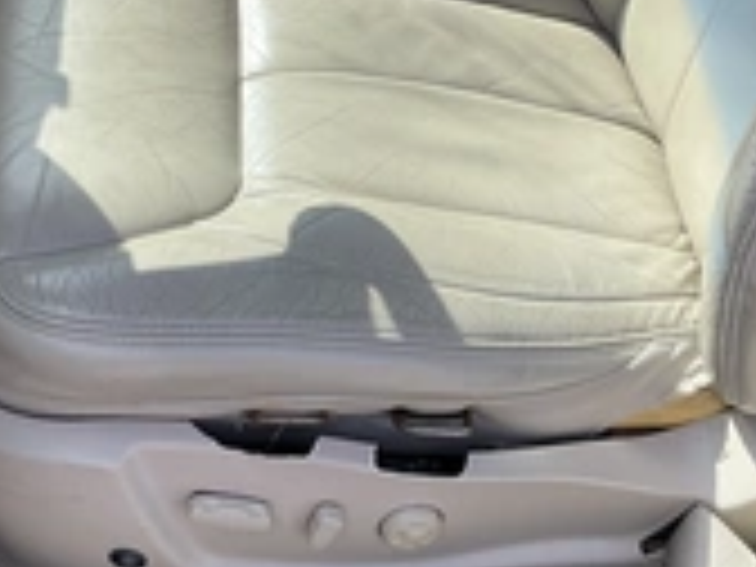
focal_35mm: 69
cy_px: -14
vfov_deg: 20.6
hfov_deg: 28.1
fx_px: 1507
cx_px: 284
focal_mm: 3
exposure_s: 1/482
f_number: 1.8
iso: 25
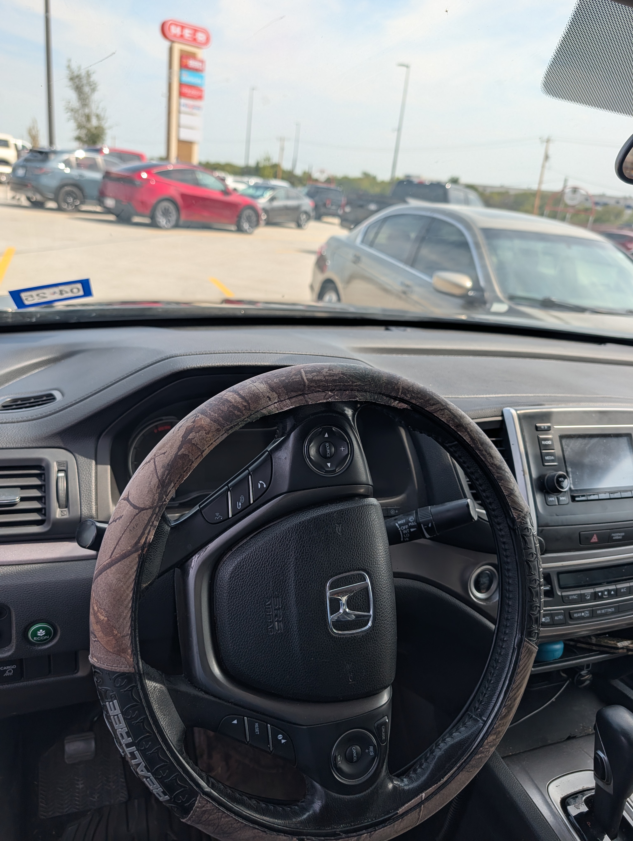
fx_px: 584
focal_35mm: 24
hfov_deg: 56.9
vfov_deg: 71.5
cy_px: 420
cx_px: 316
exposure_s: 1/526
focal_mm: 6.9
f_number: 1.68
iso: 21
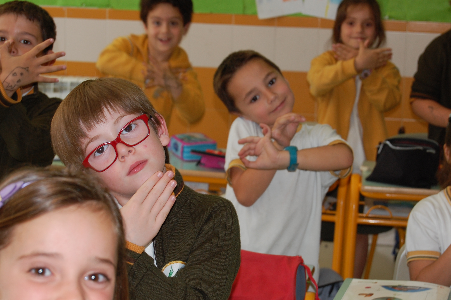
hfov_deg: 20.7
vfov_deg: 13.8
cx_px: 225
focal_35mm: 99
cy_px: 177
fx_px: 1234
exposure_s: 1/60
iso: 400
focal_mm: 55
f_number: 5.6
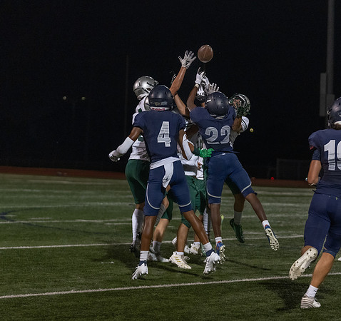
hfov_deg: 11.9
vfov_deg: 11.2
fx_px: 1633
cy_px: 151
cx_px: 193
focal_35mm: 151
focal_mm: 96
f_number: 2.8
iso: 5000
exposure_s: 1/1000
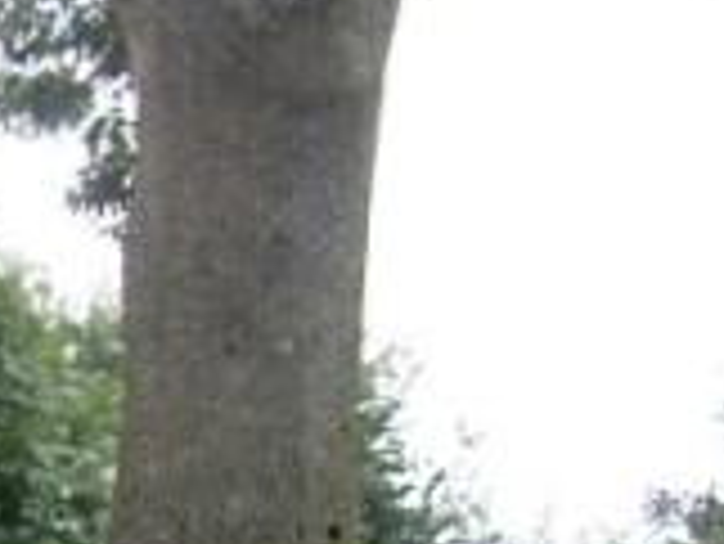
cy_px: 827
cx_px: -679
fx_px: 3161
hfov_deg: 11.8
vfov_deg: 9.5
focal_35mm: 151
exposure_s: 1/100
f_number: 2.8
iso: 100
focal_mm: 7.9
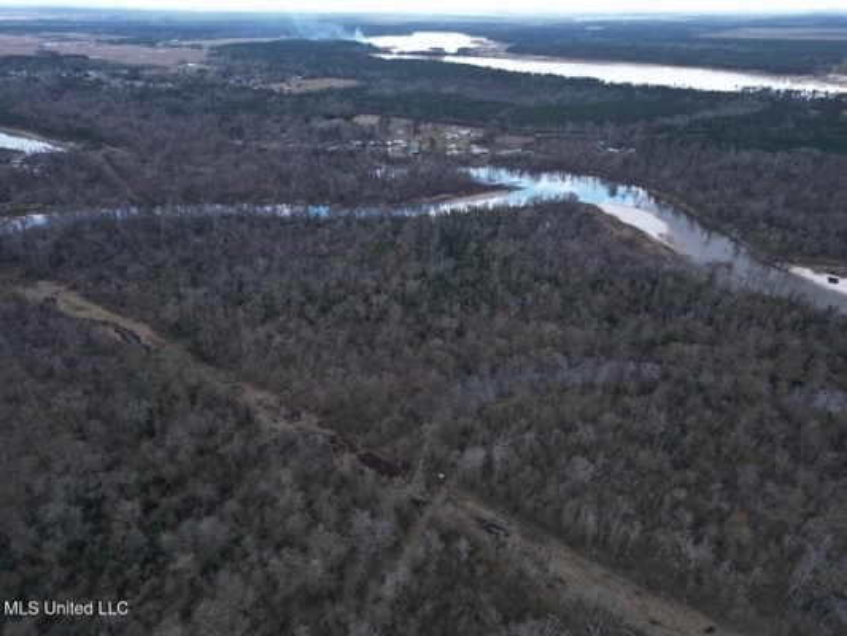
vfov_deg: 56.8
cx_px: 424
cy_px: 318
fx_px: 587
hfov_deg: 71.6
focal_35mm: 24
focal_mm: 6.72
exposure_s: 1/800
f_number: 1.7
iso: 100
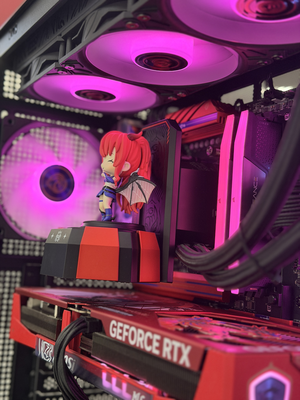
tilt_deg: +6.1
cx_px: 150
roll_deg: -4.7
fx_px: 555
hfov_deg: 30.3
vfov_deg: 39.7
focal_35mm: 48
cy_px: 200
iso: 320
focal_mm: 6.76
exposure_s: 1/100
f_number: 1.78
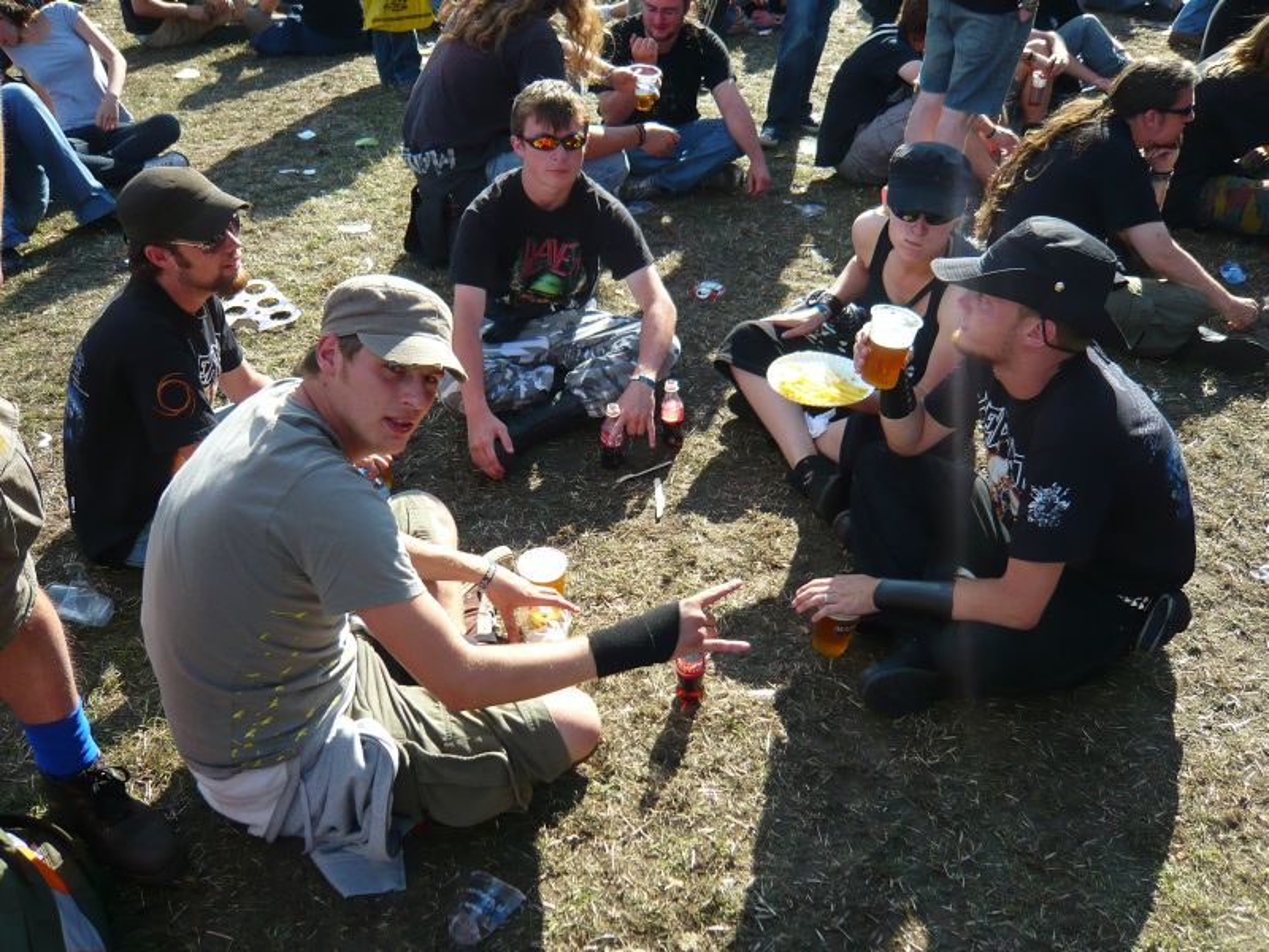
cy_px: 476
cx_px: 634
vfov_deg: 49.7
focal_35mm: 28
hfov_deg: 63.4
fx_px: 1026
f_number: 2.8
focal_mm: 4.6
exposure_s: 1/400
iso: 100
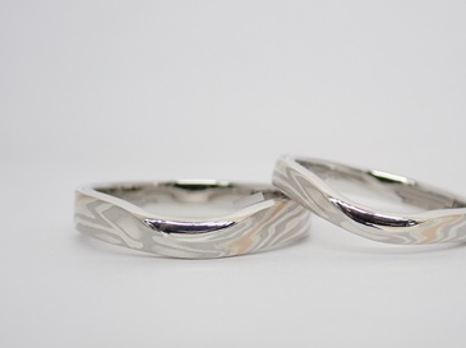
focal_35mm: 95
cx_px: 283
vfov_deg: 15.5
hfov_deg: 20.6
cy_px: 208
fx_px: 1278
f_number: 4.1
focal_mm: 13.65
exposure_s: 1/125
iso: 200
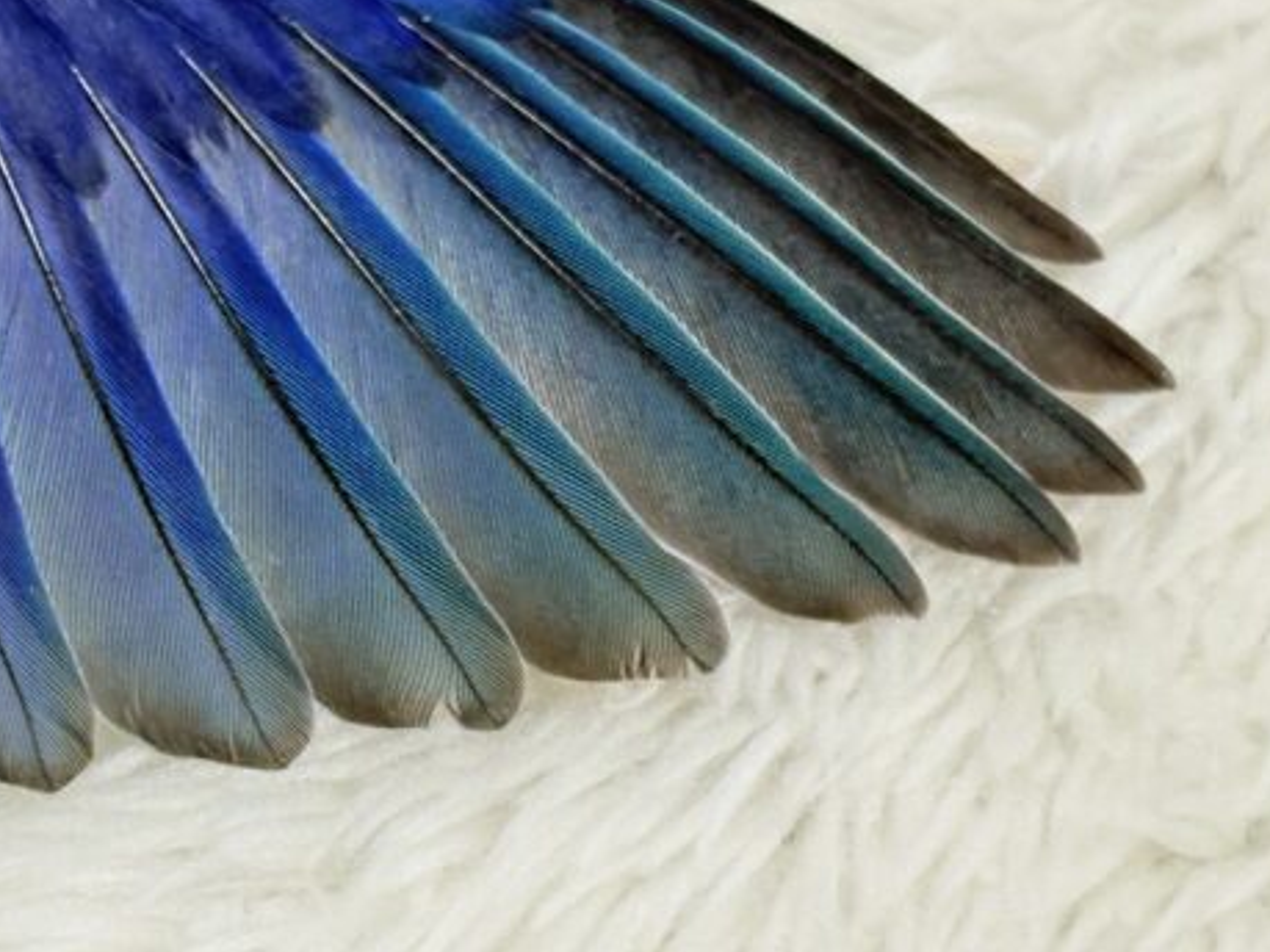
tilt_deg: -55.0
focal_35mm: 136
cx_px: 310
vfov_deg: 10.9
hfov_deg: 14.4
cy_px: 695
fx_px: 4988
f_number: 1.6
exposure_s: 1/100
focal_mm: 5.96
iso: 100
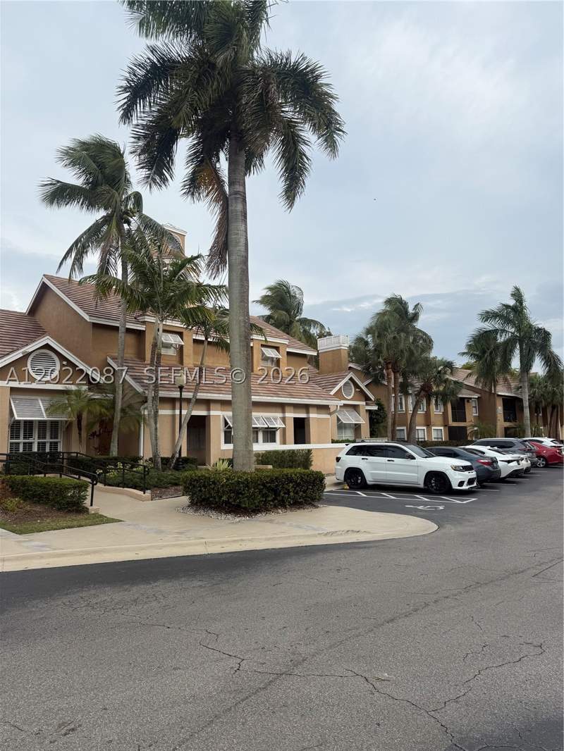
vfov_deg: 71.6
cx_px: 282
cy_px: 376
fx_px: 521
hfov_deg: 56.8
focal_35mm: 24
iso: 80
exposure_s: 1/2110
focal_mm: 6.76
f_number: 1.78
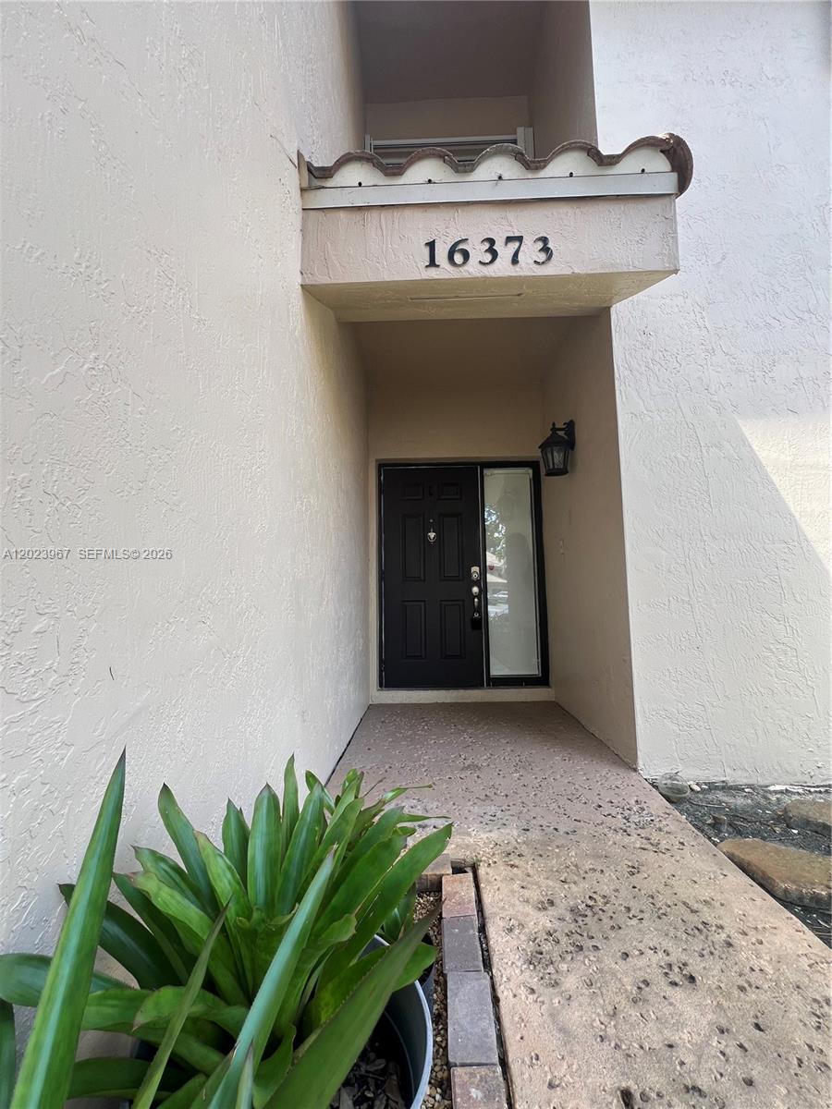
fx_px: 417
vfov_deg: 106.2
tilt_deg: +5.6
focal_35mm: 13
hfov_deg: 89.9
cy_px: 554
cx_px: 416
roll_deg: +1.3
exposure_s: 1/99
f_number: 1.8
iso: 32
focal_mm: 1.57
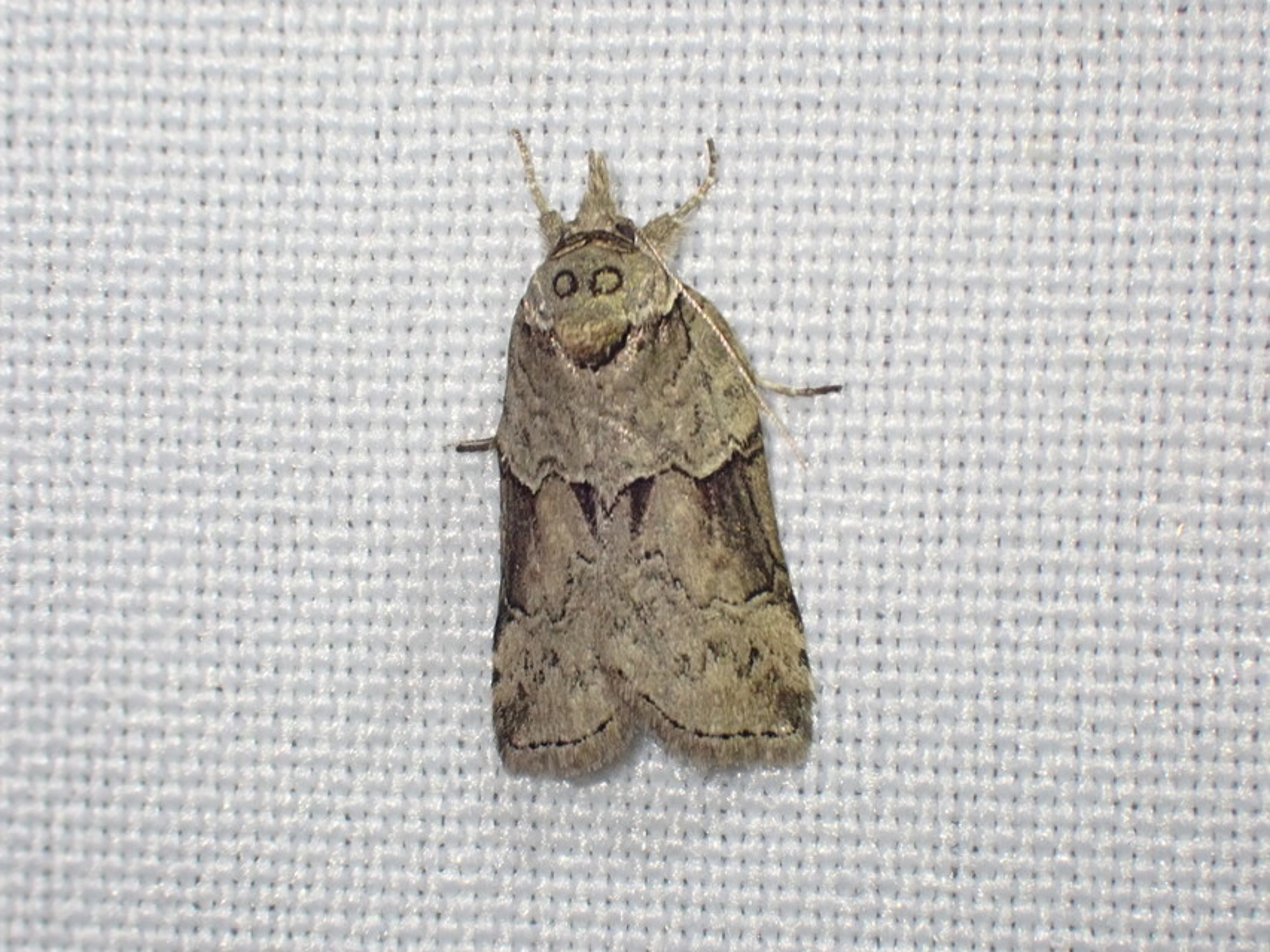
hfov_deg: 22.3
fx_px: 3229
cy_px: 476
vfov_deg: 16.8
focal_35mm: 88
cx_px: 635
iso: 800
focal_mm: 15.66
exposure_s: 1/100
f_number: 6.3
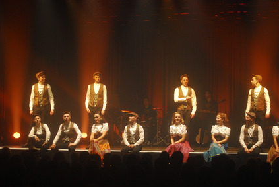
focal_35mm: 88
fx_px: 679
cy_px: 94
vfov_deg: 15.7
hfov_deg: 23.2
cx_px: 147
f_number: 5
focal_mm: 55
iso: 800
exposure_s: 1/30
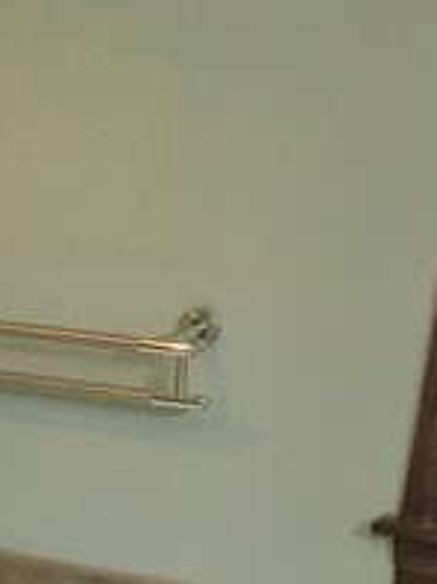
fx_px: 1887
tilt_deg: -26.3
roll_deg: -2.4
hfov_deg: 12.6
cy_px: 963
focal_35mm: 112
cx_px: -197
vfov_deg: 15.7
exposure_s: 1/30
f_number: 2.2
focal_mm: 4.15
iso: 100
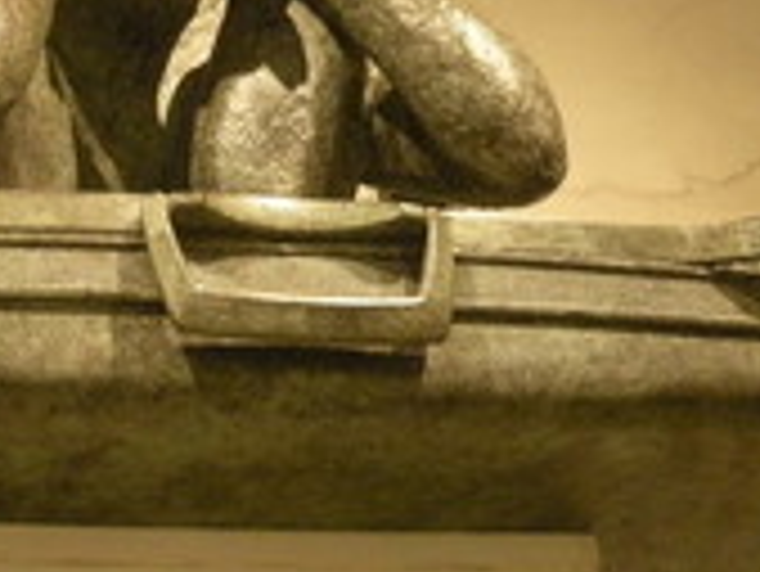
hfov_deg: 16.7
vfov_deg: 12.8
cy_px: 167
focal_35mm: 116
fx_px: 2549
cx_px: 45
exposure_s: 1/27.8
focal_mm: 7.9
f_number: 3.2
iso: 400
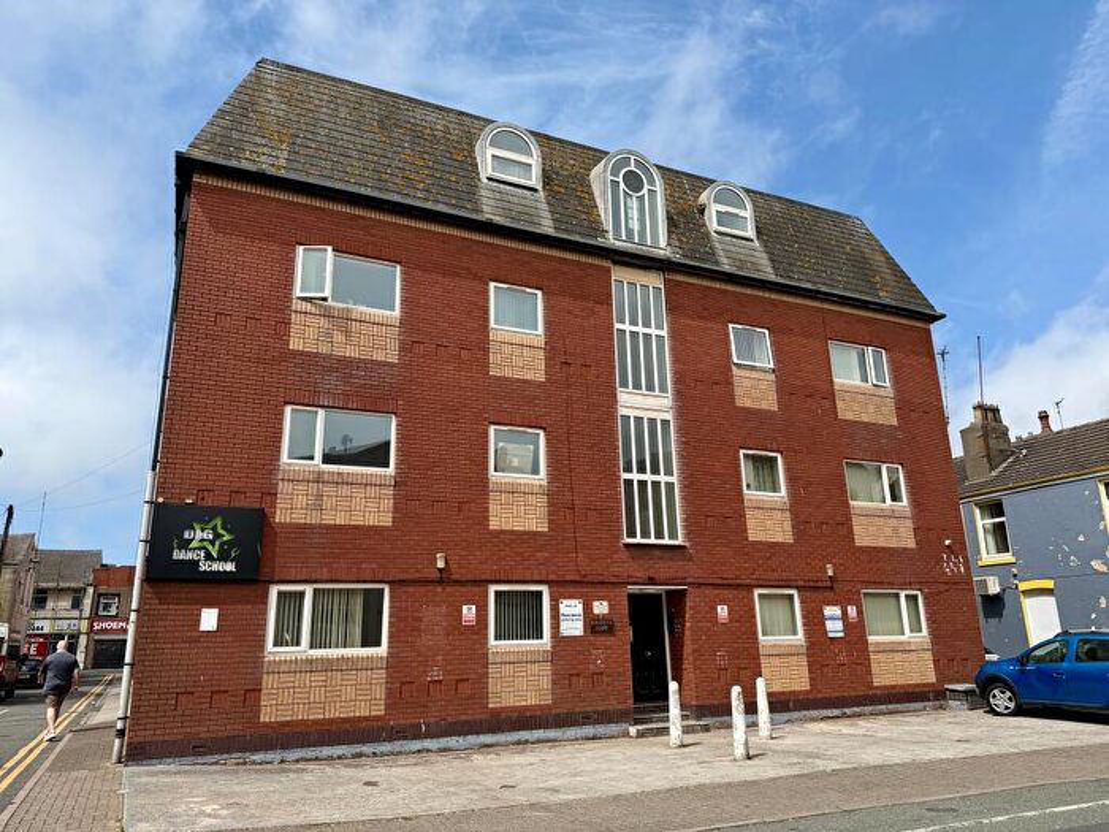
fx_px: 769
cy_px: 416
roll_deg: +1.3
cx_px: 554
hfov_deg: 71.6
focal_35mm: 24
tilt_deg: +16.6
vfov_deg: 56.8
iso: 80
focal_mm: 6.76
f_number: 1.78
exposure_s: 1/5319
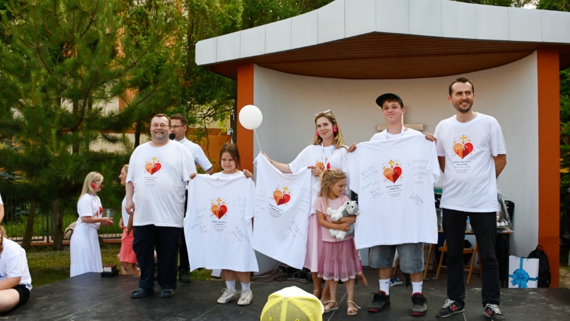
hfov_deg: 59.4
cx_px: 301
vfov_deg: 35.6
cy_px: 161
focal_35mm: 33
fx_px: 499
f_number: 7.1
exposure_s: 1/250
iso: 200
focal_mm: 18
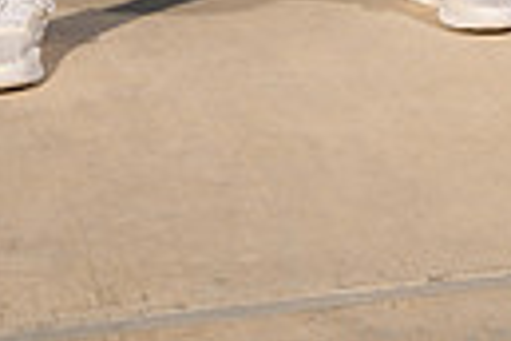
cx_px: 269
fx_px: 2086
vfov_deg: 8.5
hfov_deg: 14.0
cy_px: -476
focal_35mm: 147
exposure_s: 1/320
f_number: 8
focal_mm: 42
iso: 100
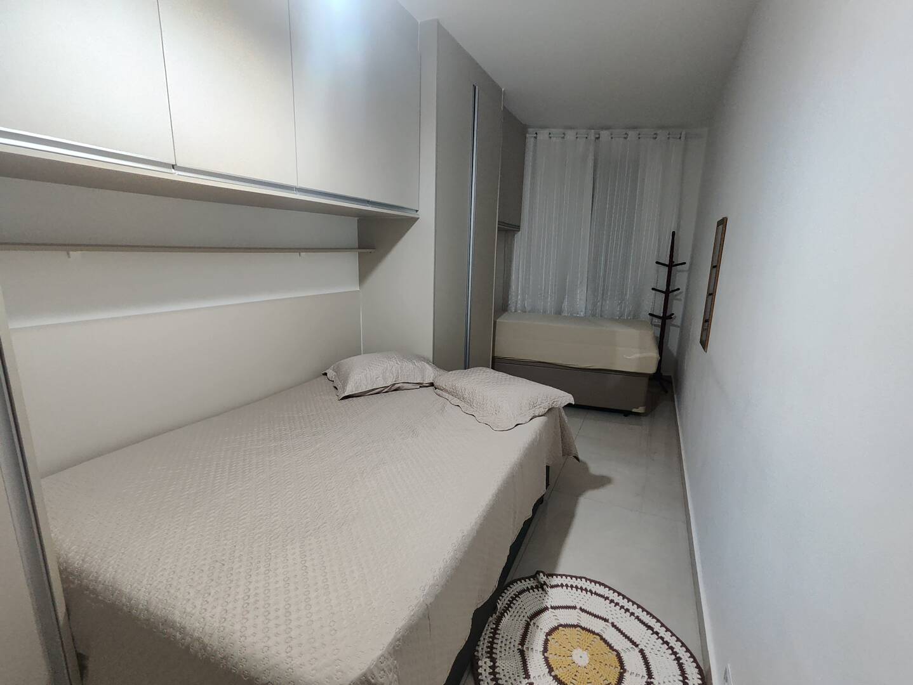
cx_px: 456
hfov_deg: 94.5
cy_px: 342
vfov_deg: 78.2
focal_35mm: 16
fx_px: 422
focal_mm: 1.65
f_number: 2.2
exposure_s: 1/60
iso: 209
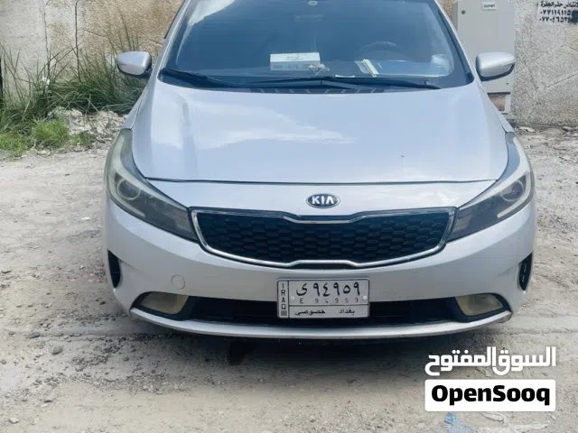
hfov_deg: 69.4
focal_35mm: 25
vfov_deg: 54.9
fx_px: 417
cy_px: 216
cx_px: 289
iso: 32
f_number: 1.6
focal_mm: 5.1
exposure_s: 1/1976
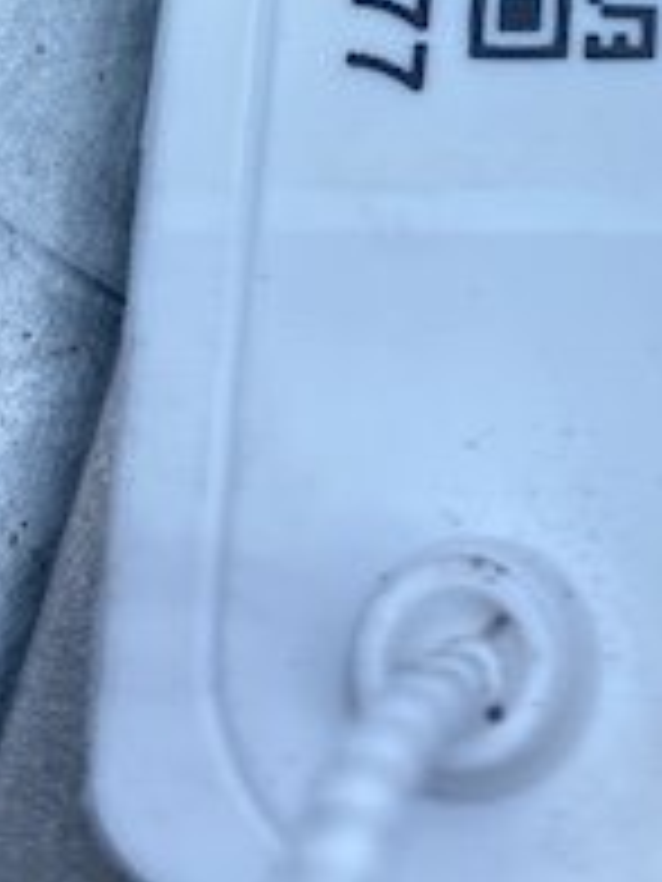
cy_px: -266
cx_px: 676
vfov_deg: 20.9
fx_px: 2167
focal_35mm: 85
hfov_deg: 17.0
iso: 32
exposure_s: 1/767
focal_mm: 4.25
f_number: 1.8
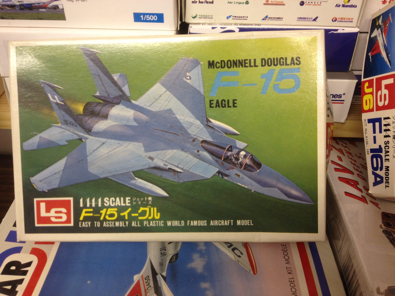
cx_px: 198
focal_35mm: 35
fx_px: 399
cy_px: 148
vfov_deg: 40.7
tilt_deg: -35.6
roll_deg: +1.4
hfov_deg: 52.6
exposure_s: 1/20
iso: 80
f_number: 2.4
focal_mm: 4.28
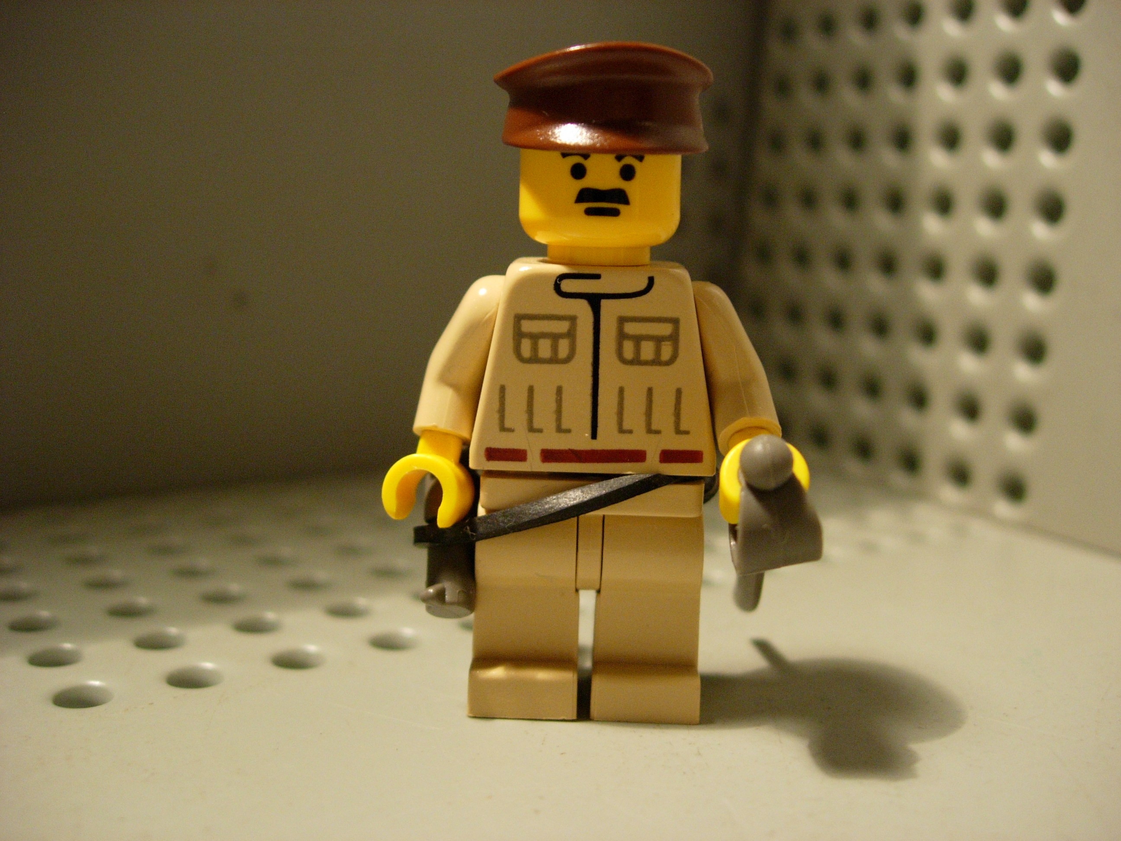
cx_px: 560
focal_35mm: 38
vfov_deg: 37.7
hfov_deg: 49.0
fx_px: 1231
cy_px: 420
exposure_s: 1/22.6
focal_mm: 7.8
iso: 200
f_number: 2.8
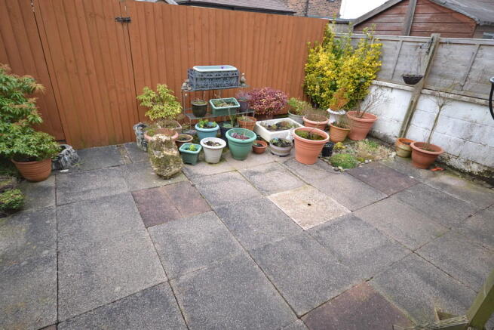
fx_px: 268
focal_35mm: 20
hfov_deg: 85.4
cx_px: 247
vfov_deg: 63.2
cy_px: 165
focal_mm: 13
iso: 400
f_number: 4.5
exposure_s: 1/80
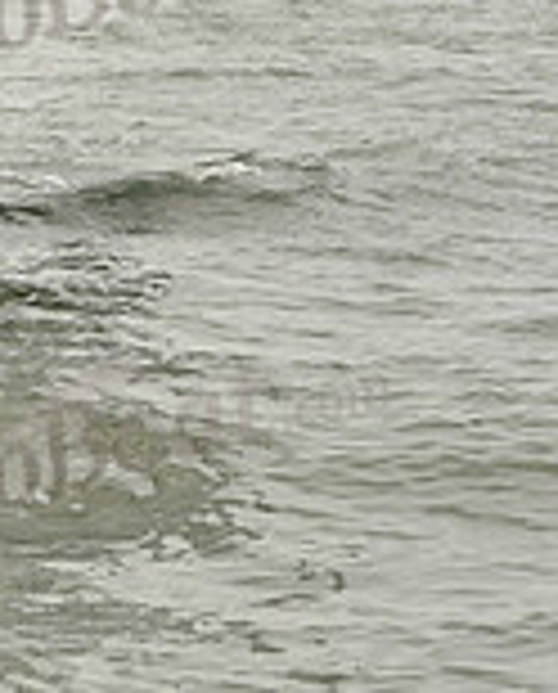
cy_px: -173
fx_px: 6888
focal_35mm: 335
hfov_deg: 4.6
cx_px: -472
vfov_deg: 5.7
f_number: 10
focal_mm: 95
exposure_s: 1/640
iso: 250
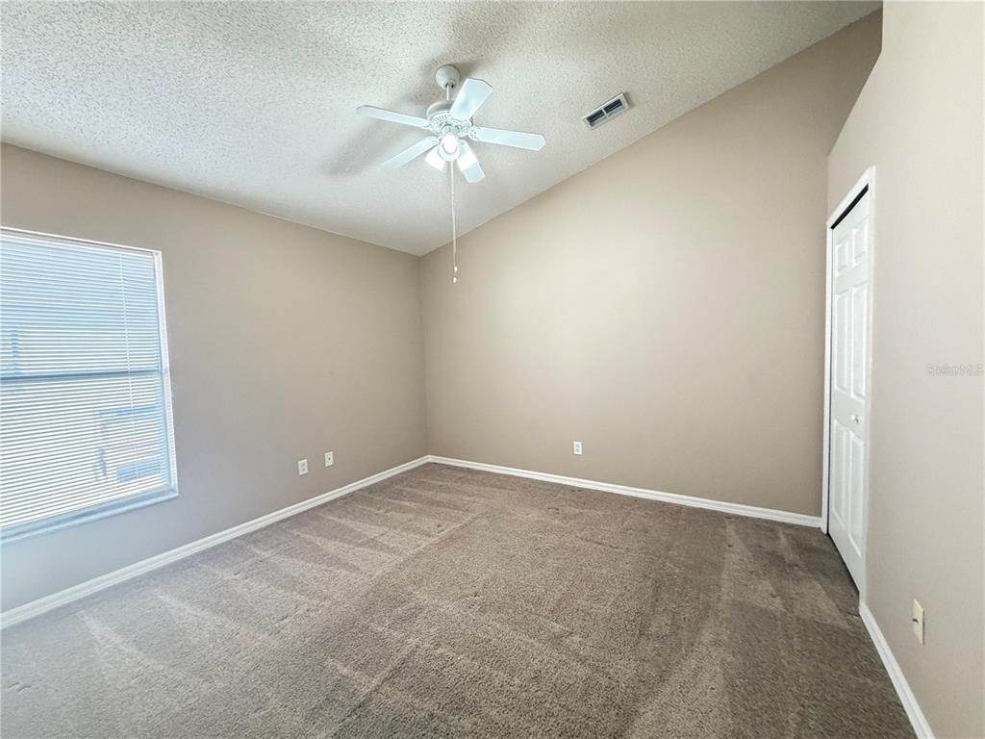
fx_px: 398
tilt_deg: -2.0
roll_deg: +2.1
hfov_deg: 102.1
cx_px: 492
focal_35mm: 14
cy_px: 370
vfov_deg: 85.7
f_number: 2.2
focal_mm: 2.22
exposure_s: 1/60
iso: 500
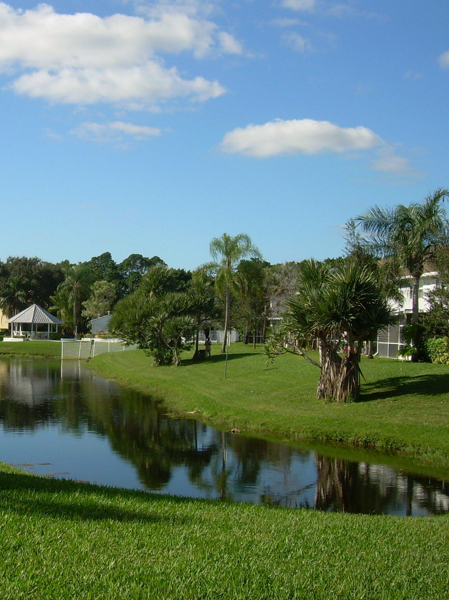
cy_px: 315
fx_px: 951
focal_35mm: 55
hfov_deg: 26.1
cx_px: 98
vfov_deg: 34.9
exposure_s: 1/917
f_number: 2.8
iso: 50
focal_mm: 6.3
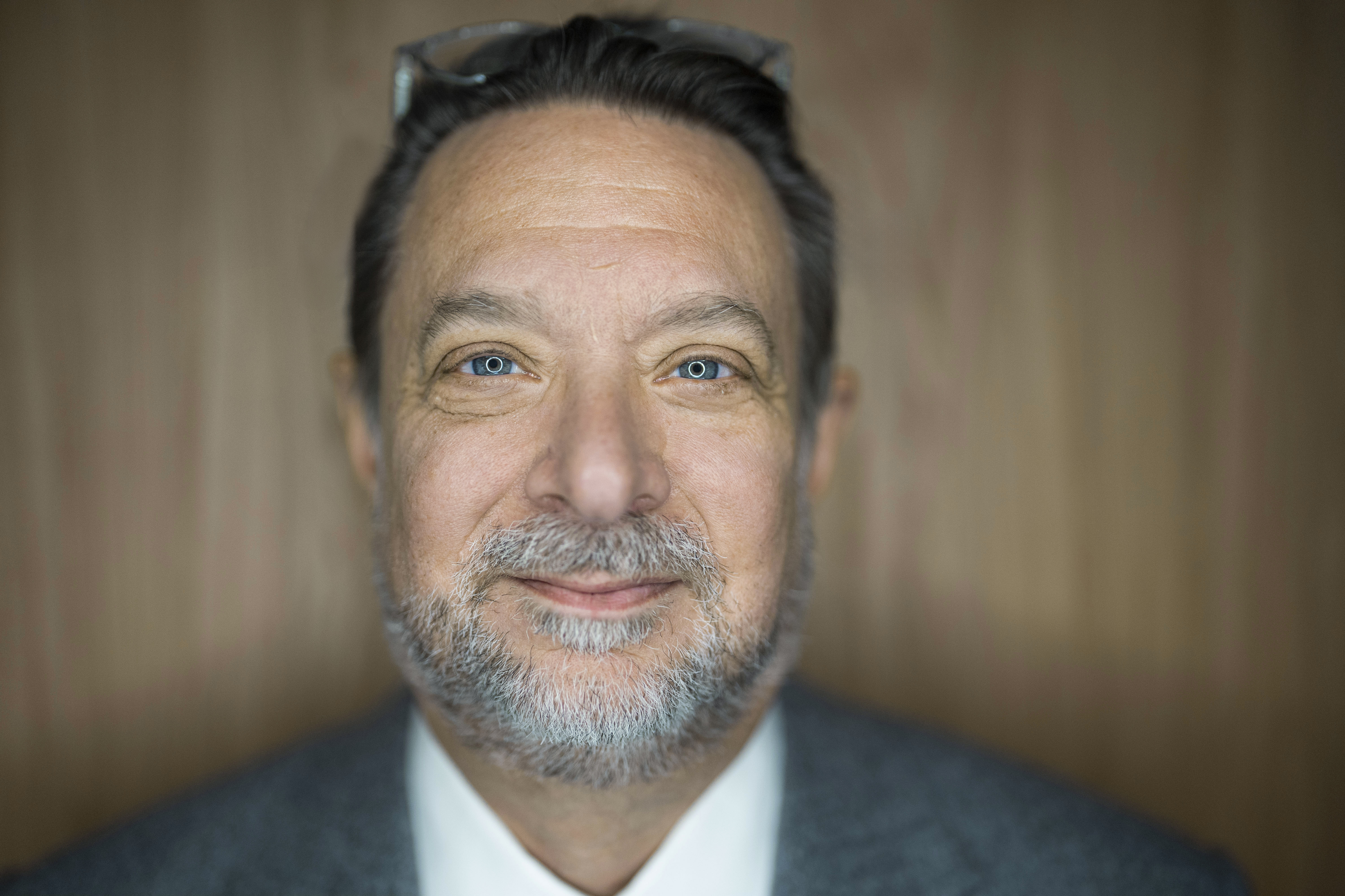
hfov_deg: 39.6
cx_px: 672
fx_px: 1868
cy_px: 448
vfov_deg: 27.0
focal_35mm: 50
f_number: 1.2
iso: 640
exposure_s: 1/4000
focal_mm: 50
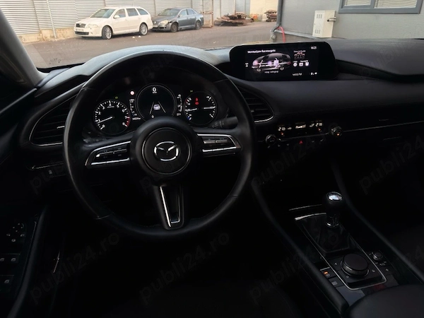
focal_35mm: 24
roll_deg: +0.9
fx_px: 294
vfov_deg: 56.8
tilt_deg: -25.4
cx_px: 212
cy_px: 159
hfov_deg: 71.6
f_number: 1.78
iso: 64
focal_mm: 6.76
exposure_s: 1/97
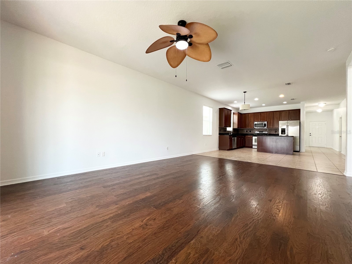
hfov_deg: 106.2
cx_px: 176
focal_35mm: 13
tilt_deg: +1.3
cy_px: 132
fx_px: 132
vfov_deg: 89.9
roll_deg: -0.5
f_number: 1.8
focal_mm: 1.57
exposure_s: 1/120
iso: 200
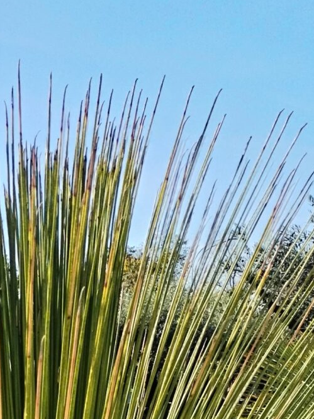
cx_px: 55
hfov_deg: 14.7
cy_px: 581
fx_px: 1210
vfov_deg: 18.0
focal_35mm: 100
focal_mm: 4.75
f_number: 1.8
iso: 100
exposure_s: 1/899
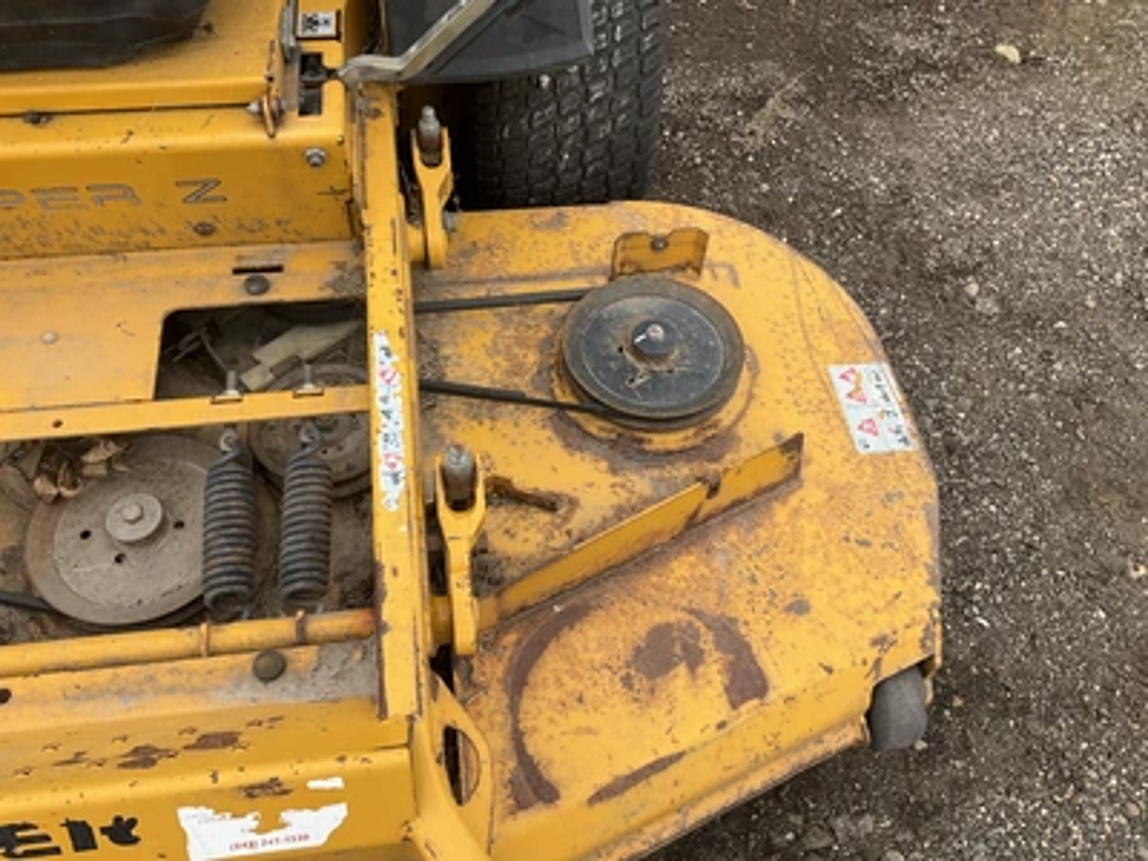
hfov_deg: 61.7
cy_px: 430
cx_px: 574
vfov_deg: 48.2
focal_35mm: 29
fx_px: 962
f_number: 1.8
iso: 25
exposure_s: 1/962
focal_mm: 3
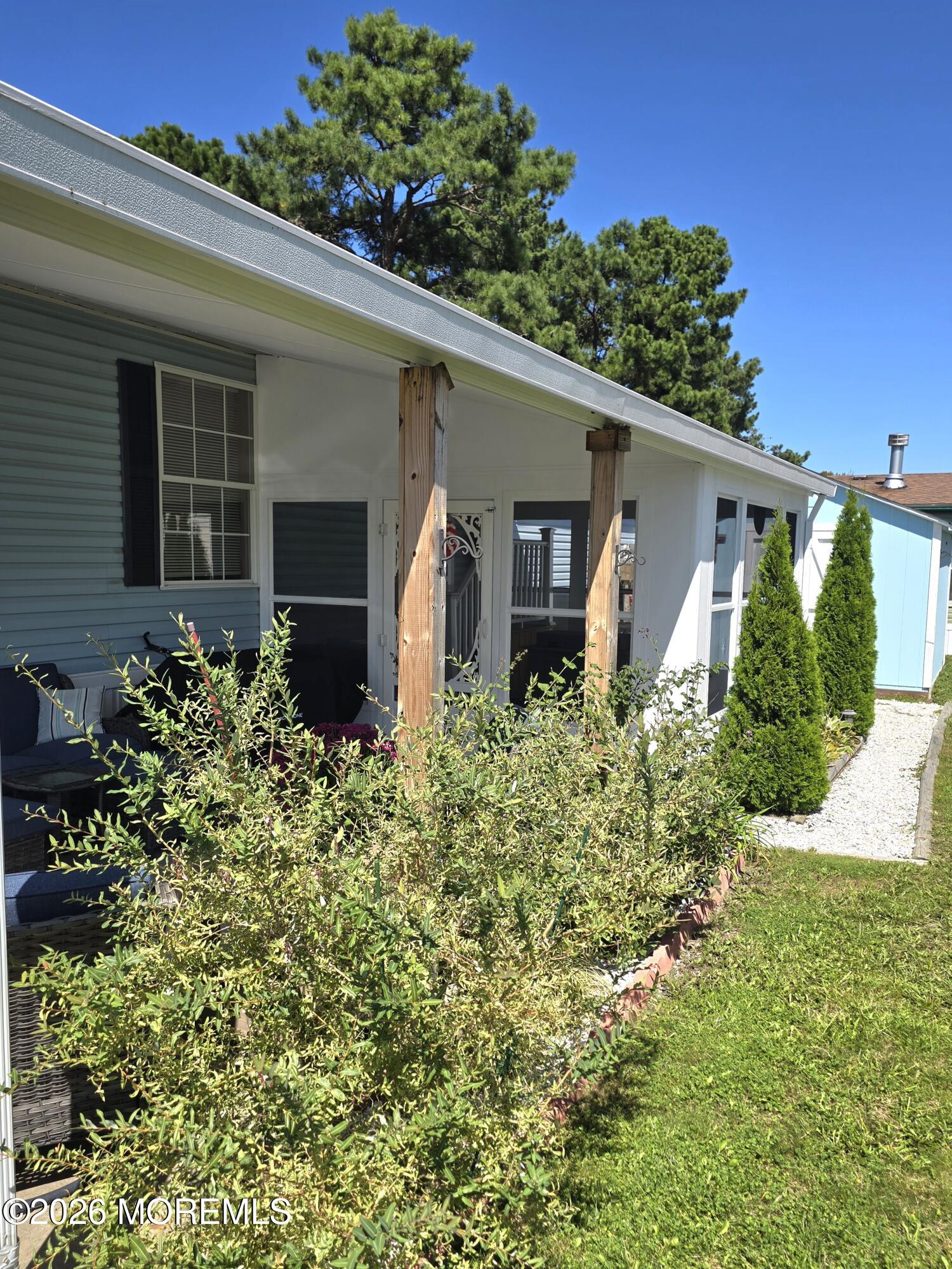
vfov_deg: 73.9
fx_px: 843
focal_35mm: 23
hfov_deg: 58.9
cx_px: 476
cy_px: 634
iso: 12
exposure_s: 1/833
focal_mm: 6.3
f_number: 1.7
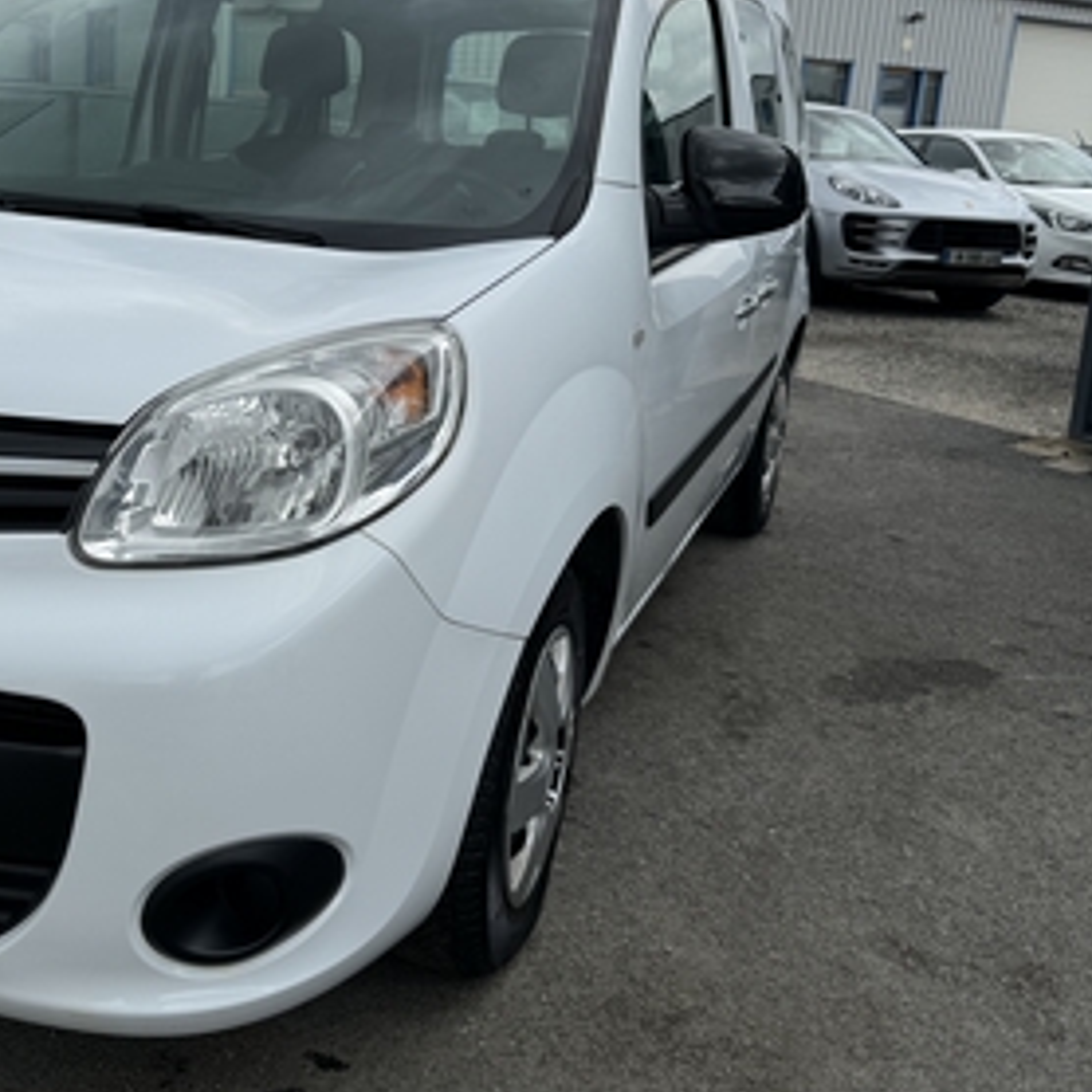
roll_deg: -2.8
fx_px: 1392
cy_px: 379
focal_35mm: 39
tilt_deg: -10.9
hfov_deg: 41.6
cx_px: 279
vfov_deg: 42.4
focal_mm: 6.76
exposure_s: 1/4310
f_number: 1.78
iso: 80
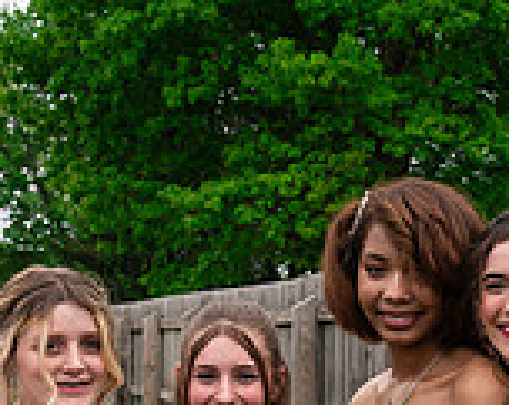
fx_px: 2376
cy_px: 520
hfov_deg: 12.2
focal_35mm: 158
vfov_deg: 9.6
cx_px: 238
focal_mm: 44
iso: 400
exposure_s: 1/200
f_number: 8
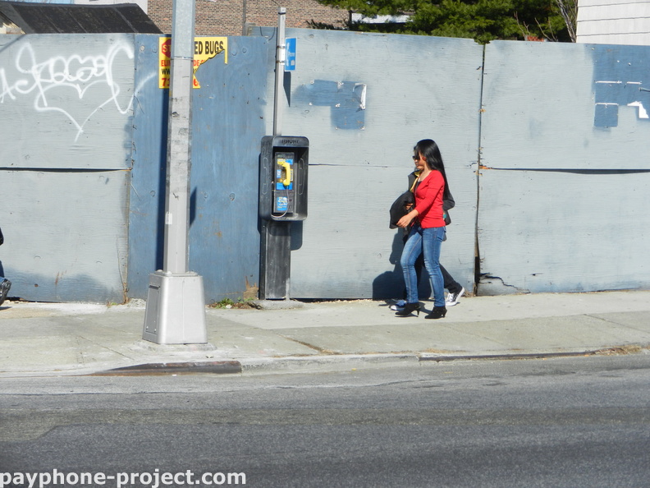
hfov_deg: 18.5
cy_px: 244
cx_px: 325
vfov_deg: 14.0
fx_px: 1990
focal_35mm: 106
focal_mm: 19.1
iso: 160
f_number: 5
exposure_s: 1/1250
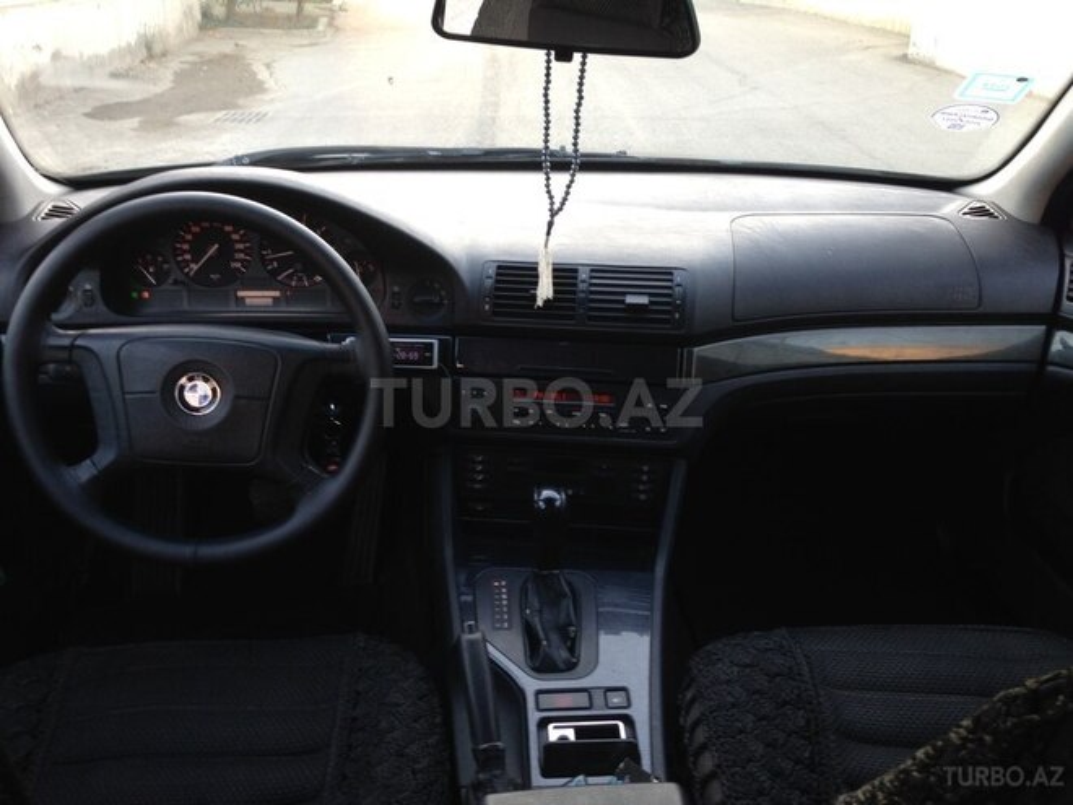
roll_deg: -2.4
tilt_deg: -23.3
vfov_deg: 42.9
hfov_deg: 55.4
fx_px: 1023
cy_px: 402
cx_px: 536
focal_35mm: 33
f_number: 2.4
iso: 50
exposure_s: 1/20
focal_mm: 4.12
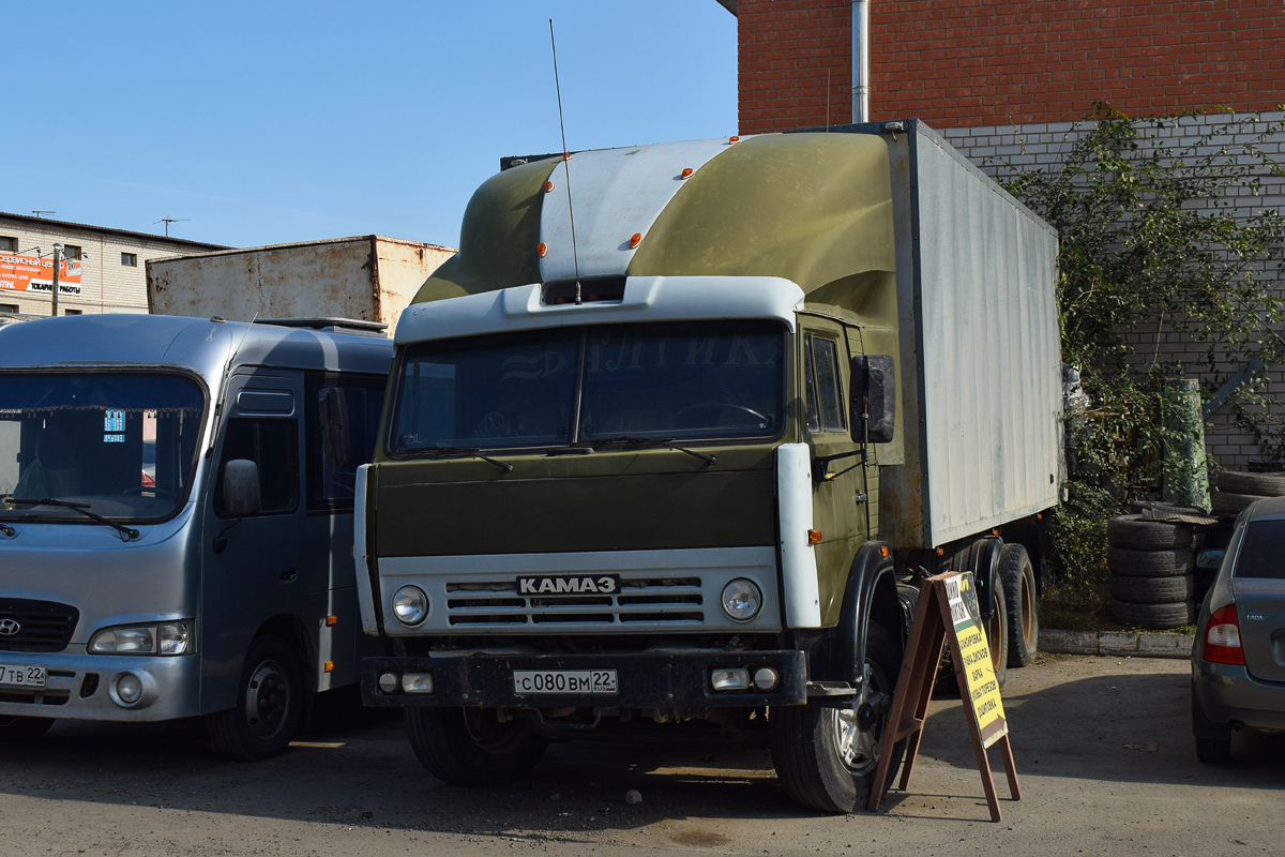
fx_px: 1553
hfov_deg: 45.0
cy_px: 428
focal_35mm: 44
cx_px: 642
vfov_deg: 30.8
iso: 200
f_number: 7.1
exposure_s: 1/800
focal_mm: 29
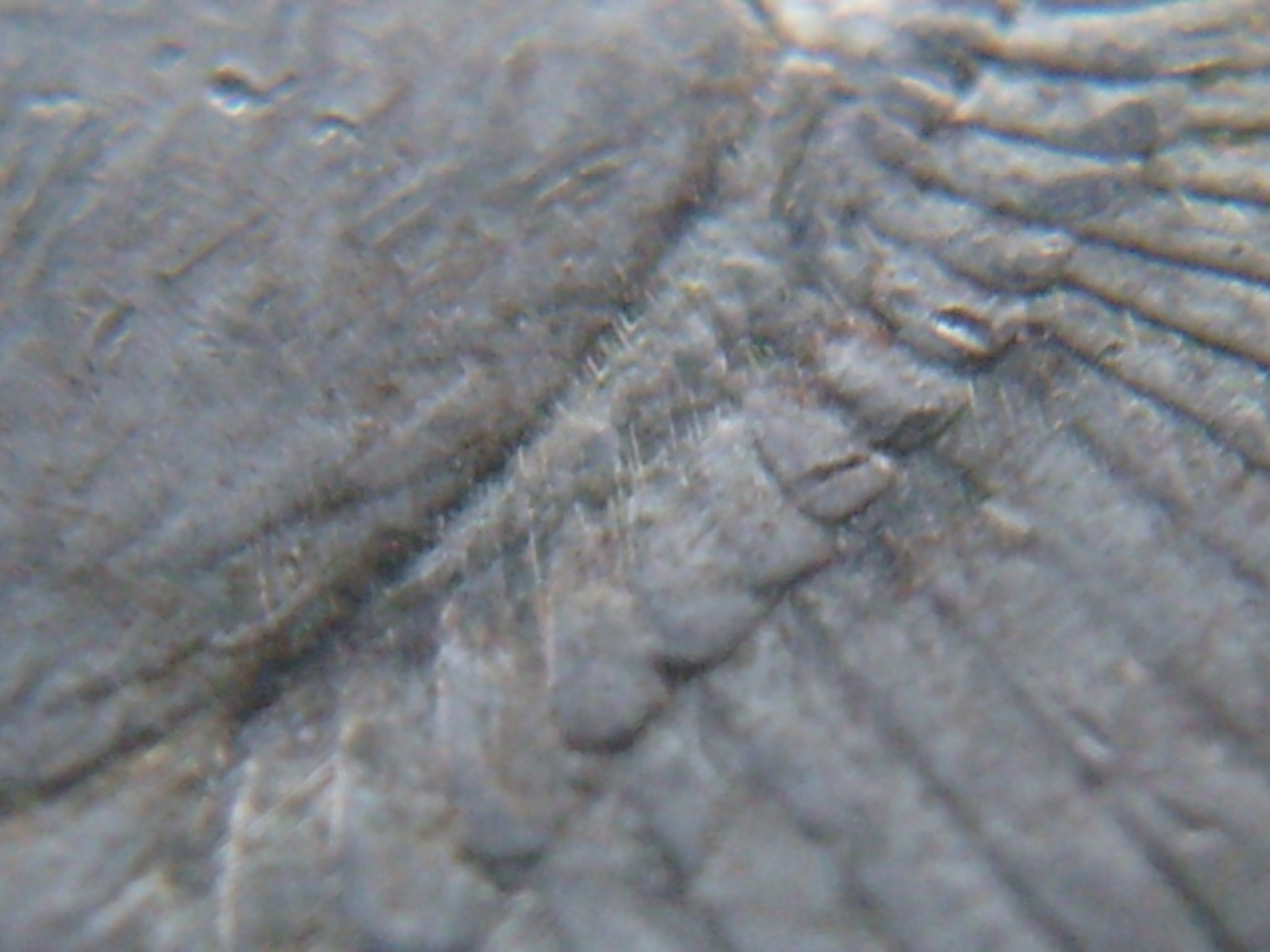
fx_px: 1284
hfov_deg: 52.6
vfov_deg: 40.7
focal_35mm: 35
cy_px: 476
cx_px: 635
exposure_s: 1/45
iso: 200
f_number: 2.8
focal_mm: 5.8
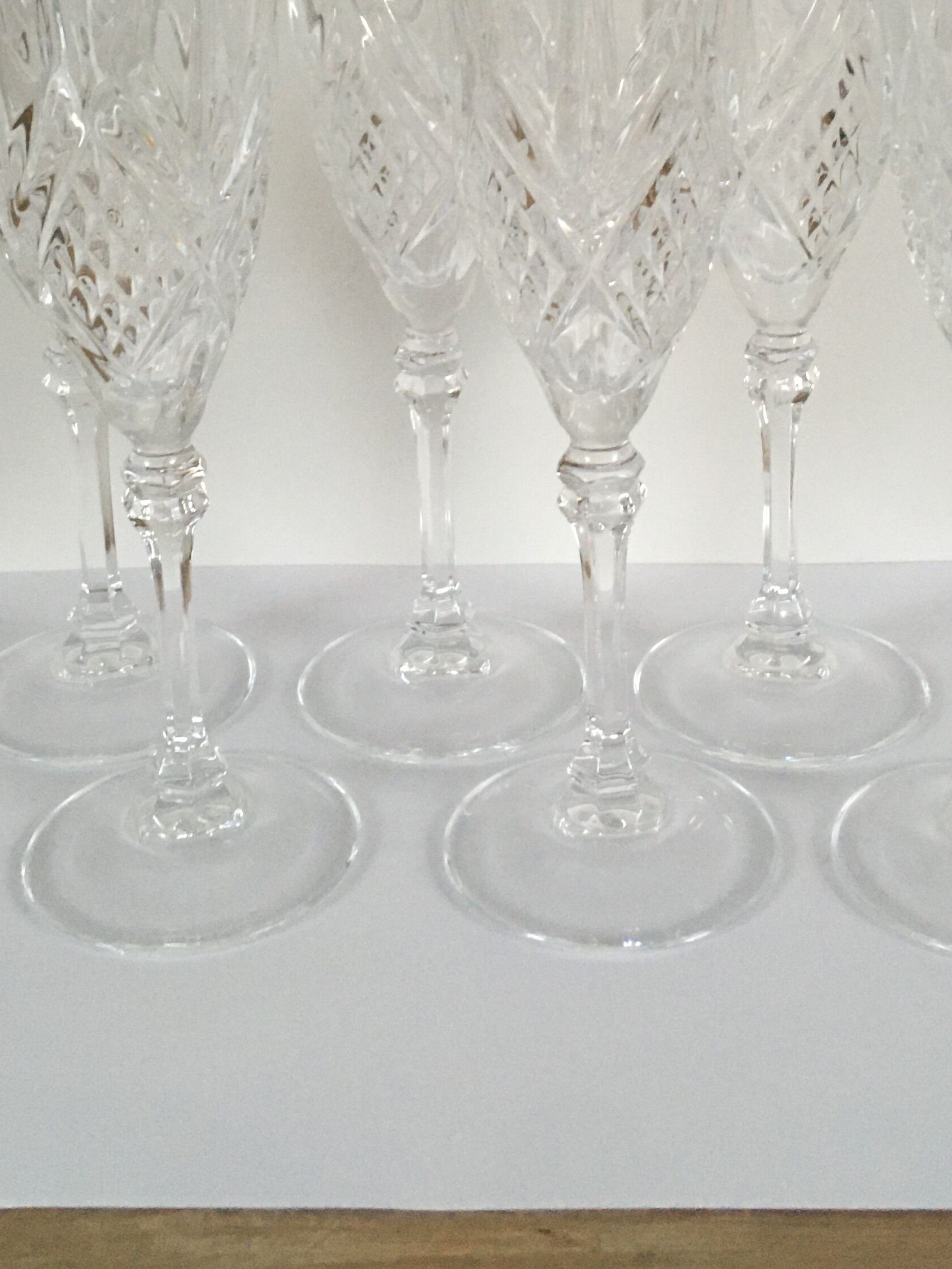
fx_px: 1907
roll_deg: +0.7
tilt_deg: -15.1
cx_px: 525
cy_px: 256
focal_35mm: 52
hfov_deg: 28.0
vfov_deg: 35.6
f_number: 2.2
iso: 160
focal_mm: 4.15
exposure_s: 1/33
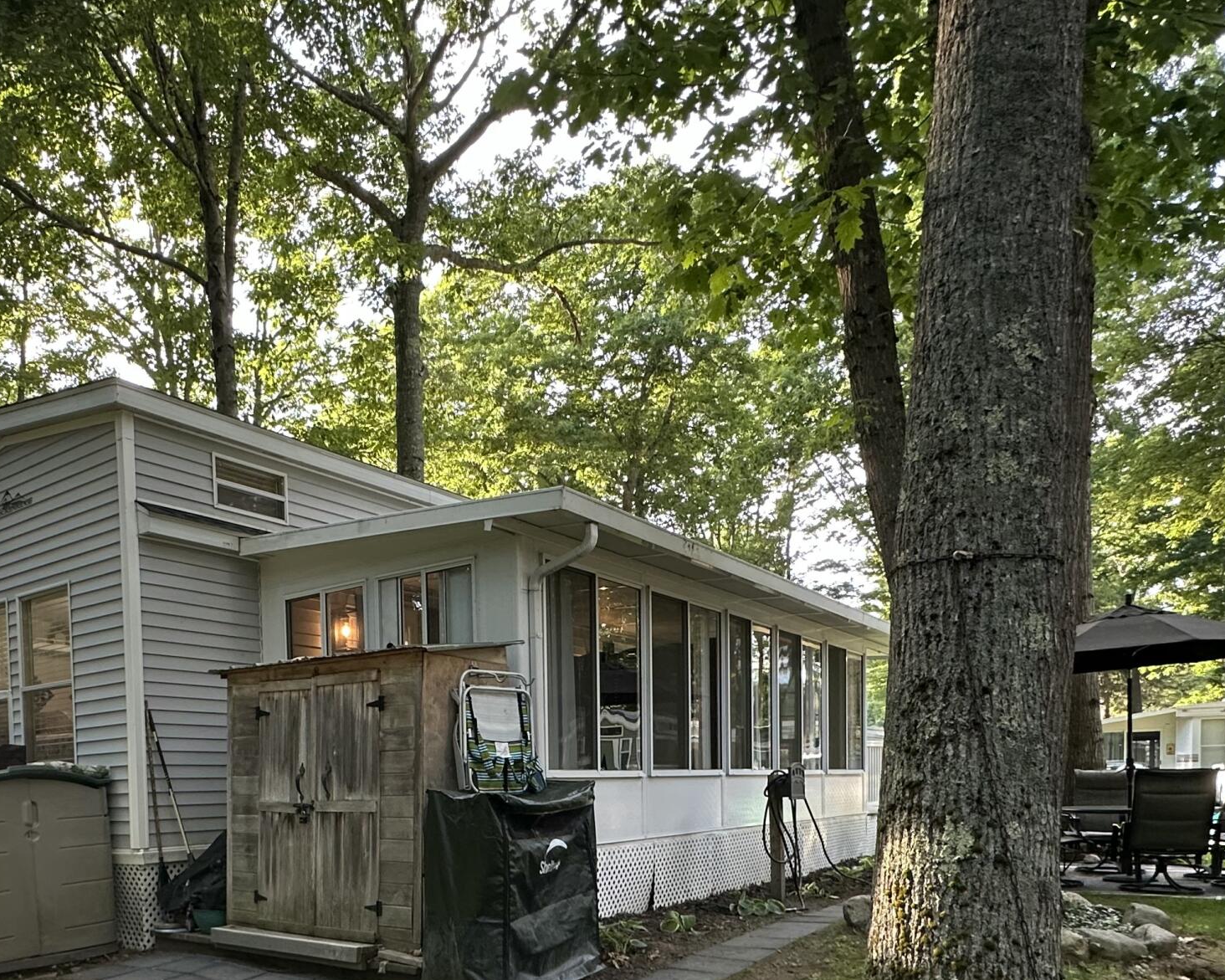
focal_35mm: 28
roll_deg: +1.4
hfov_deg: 60.2
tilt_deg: -1.9
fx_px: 1015
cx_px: 377
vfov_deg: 47.9
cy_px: 821
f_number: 2.2
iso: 200
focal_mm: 2.22
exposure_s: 1/99
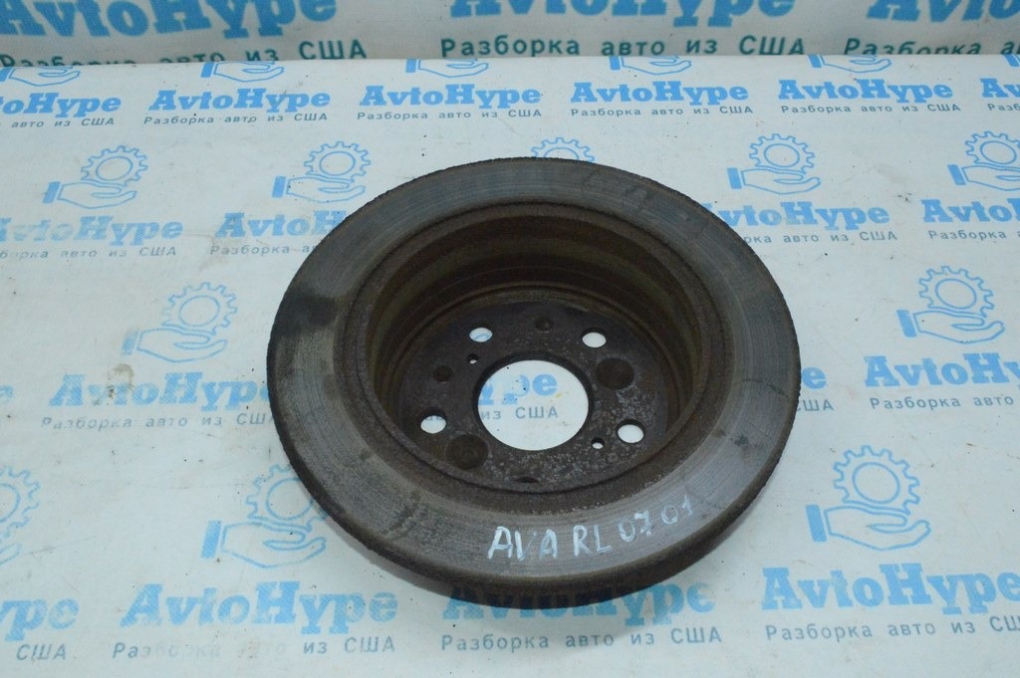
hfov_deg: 57.3
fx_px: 934
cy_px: 339
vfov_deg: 39.9
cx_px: 510
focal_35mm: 33
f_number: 16
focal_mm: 22
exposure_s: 1/200
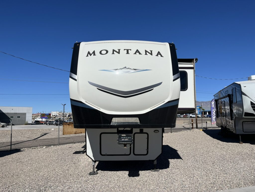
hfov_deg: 67.3
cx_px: 128
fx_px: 192
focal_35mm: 26
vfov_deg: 53.1
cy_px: 96
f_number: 1.6
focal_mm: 5.1
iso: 50
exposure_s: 1/9901
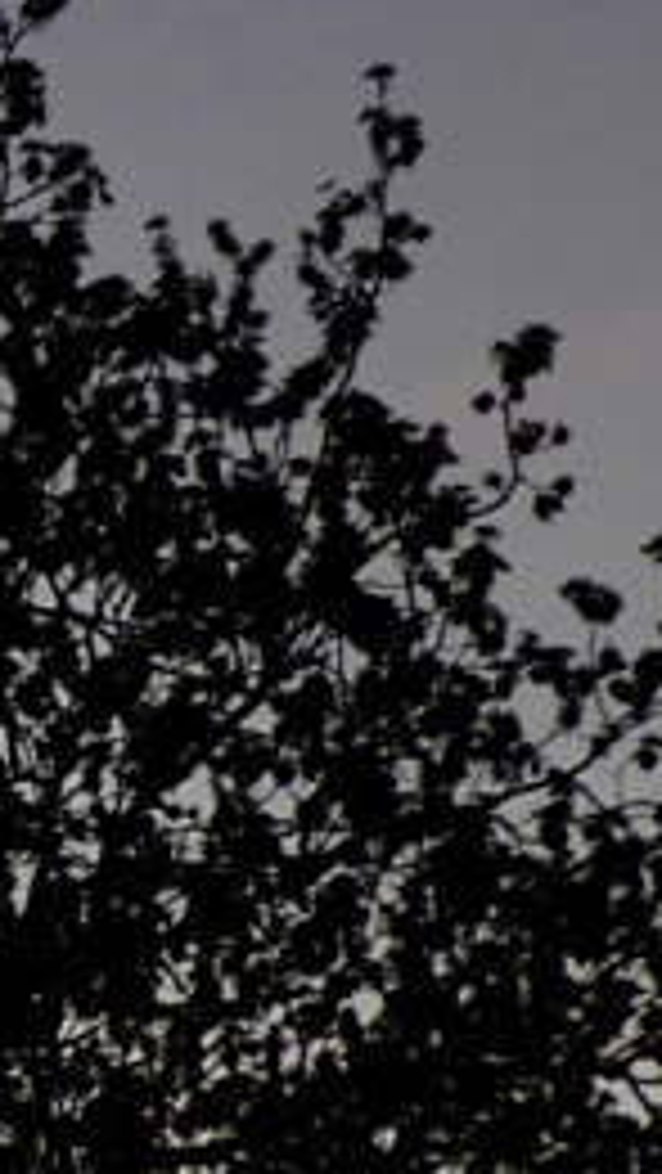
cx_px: -2099
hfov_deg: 3.2
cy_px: 1282
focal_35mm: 367
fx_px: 11442
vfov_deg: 5.9
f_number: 4
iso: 100
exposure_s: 1/60
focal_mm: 9.9
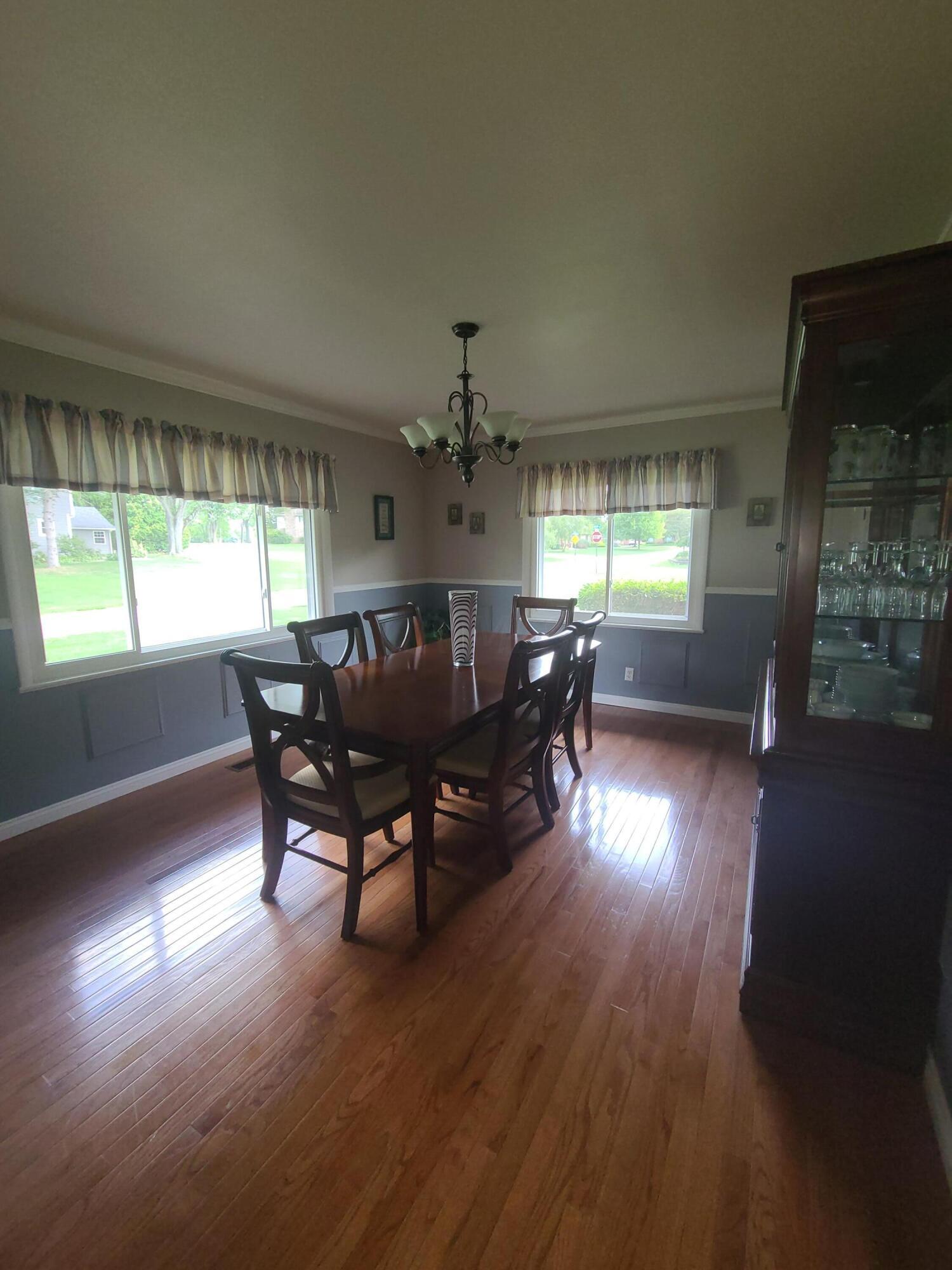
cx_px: 476
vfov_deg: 106.2
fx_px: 477
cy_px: 635
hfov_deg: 89.9
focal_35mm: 13
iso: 125
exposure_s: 1/60
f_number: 2.2
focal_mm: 2.2
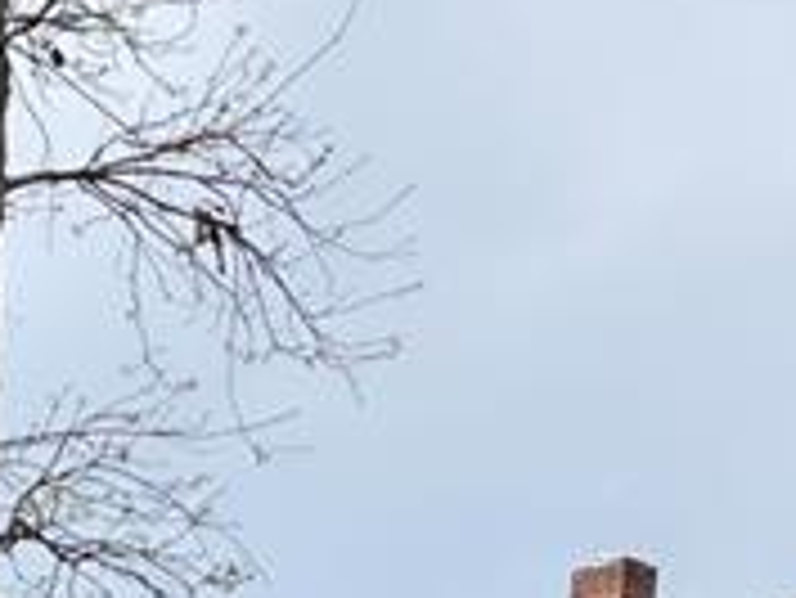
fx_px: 3452
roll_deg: -1.4
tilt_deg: +12.3
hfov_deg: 12.1
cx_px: -621
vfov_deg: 9.7
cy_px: 760
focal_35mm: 150
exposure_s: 1/2747
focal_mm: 5.96
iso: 64
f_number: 1.6
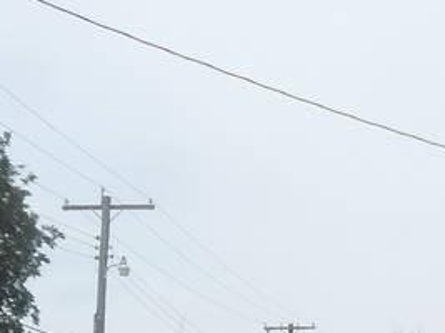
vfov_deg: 14.3
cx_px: 493
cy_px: 504
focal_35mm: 96
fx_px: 1234
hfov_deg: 19.6
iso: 80
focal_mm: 4.5
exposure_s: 1/1000
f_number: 2.5
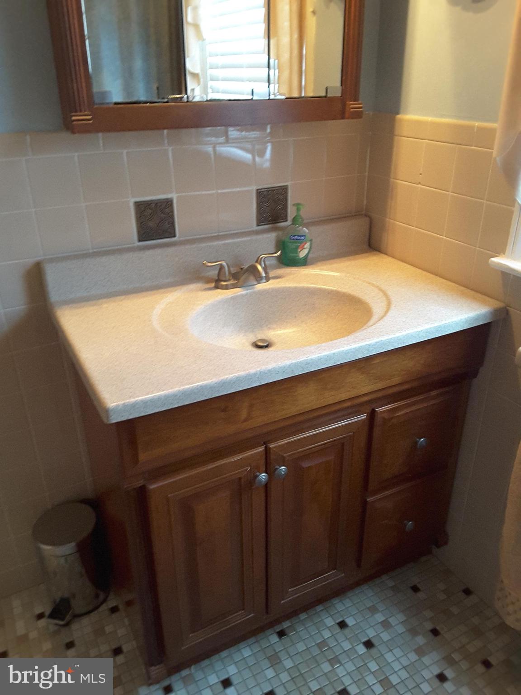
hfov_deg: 45.4
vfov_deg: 58.4
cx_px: 260
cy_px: 348
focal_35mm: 31
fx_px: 622
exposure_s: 1/24
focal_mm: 2.9
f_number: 1.9
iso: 250
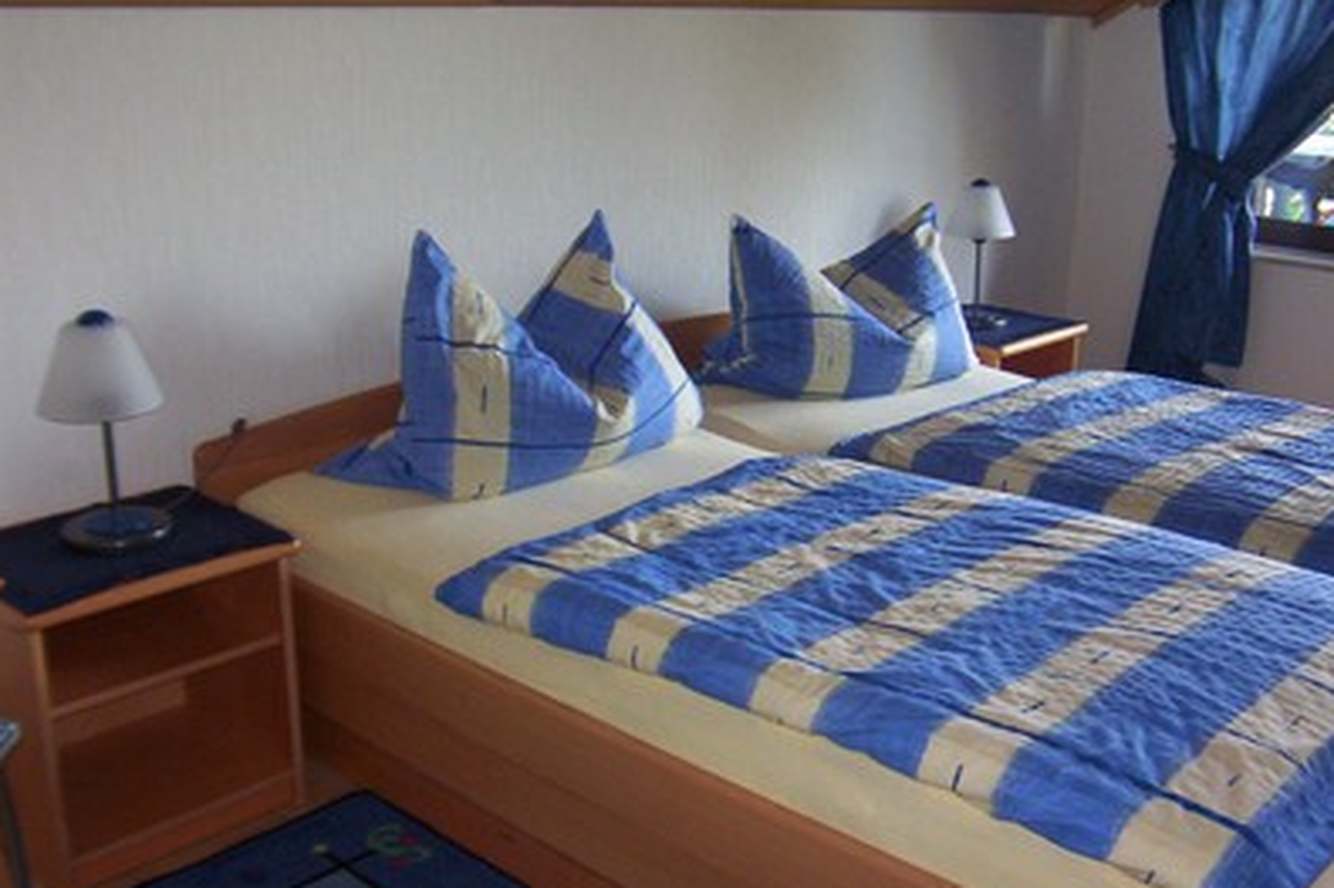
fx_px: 1407
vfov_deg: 35.0
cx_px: 665
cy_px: 476
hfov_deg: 50.7
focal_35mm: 38
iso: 140
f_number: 2.76
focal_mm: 5.54
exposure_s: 1/30
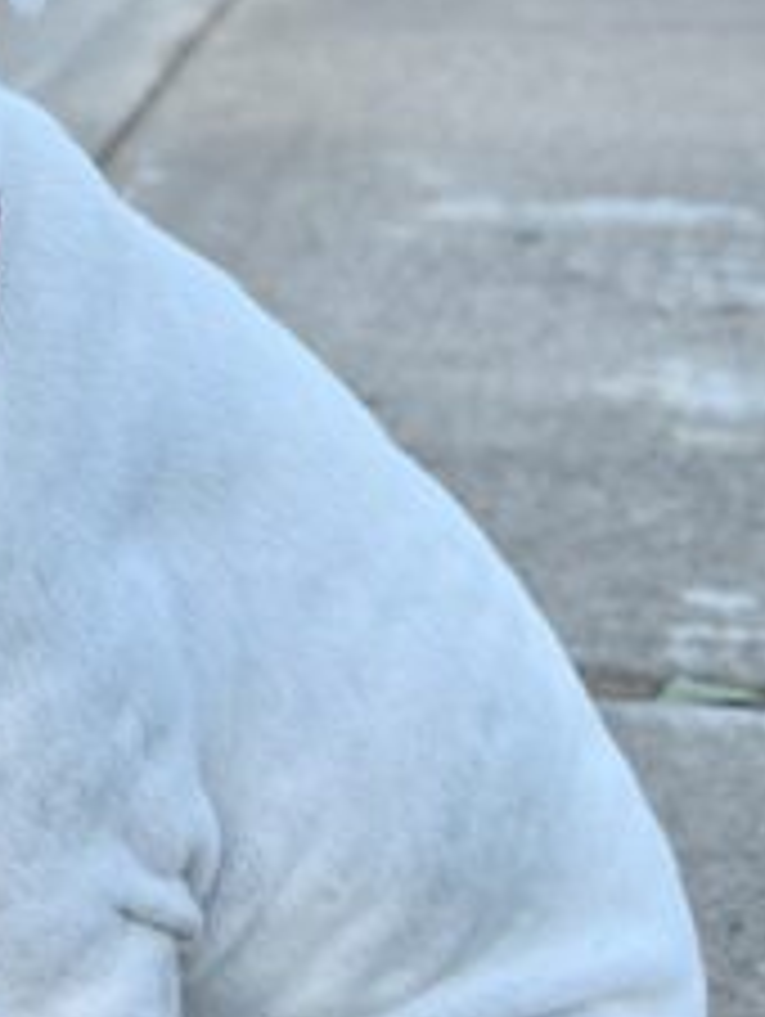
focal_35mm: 92
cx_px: -153
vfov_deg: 21.3
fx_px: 2706
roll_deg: +3.0
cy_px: 400
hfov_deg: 15.5
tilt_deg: -19.4
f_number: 1.5
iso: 50
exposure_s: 1/786
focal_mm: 5.7
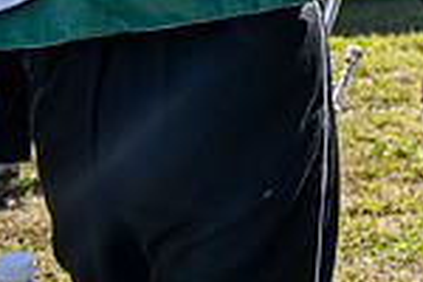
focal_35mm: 93
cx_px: 739
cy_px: -44
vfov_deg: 14.3
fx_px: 1093
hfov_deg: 17.9
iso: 64
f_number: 4.5
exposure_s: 1/250
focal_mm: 24
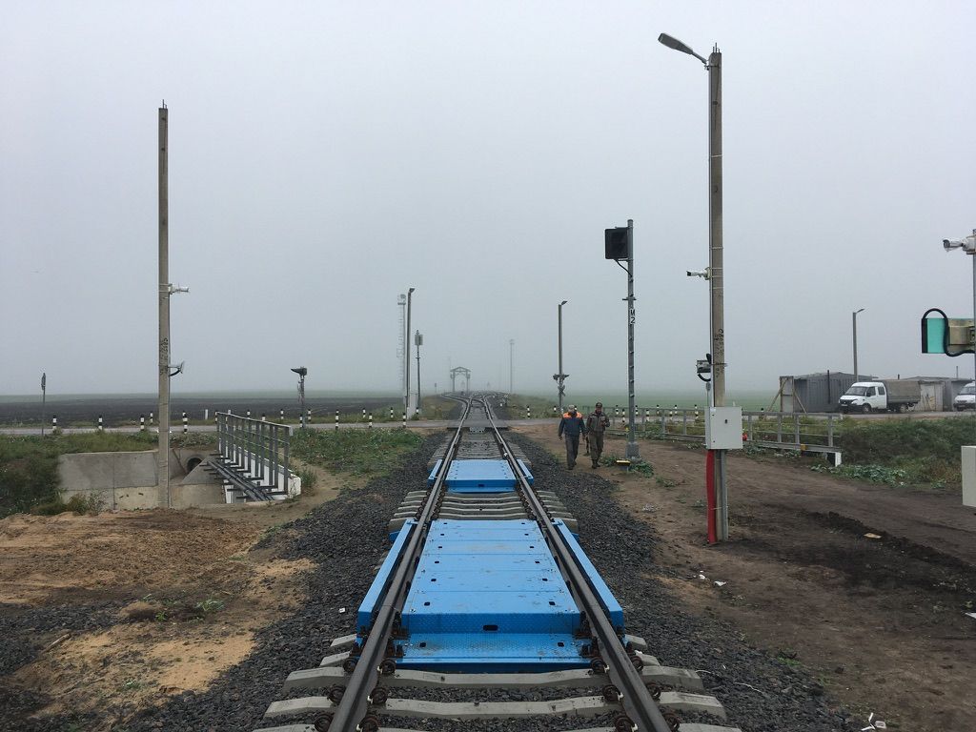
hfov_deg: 61.7
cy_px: 366
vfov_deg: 48.2
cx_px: 488
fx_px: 818
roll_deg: +0.8
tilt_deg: +1.8
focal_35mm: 29
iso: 25
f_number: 2.2
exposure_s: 1/538
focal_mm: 4.15
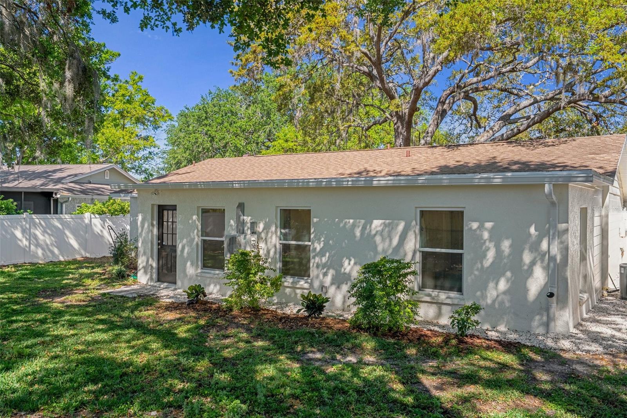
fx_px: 505
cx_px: 314
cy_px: 209
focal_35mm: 29
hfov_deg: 63.7
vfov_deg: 44.9
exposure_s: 1/160
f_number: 9
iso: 320
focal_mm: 29
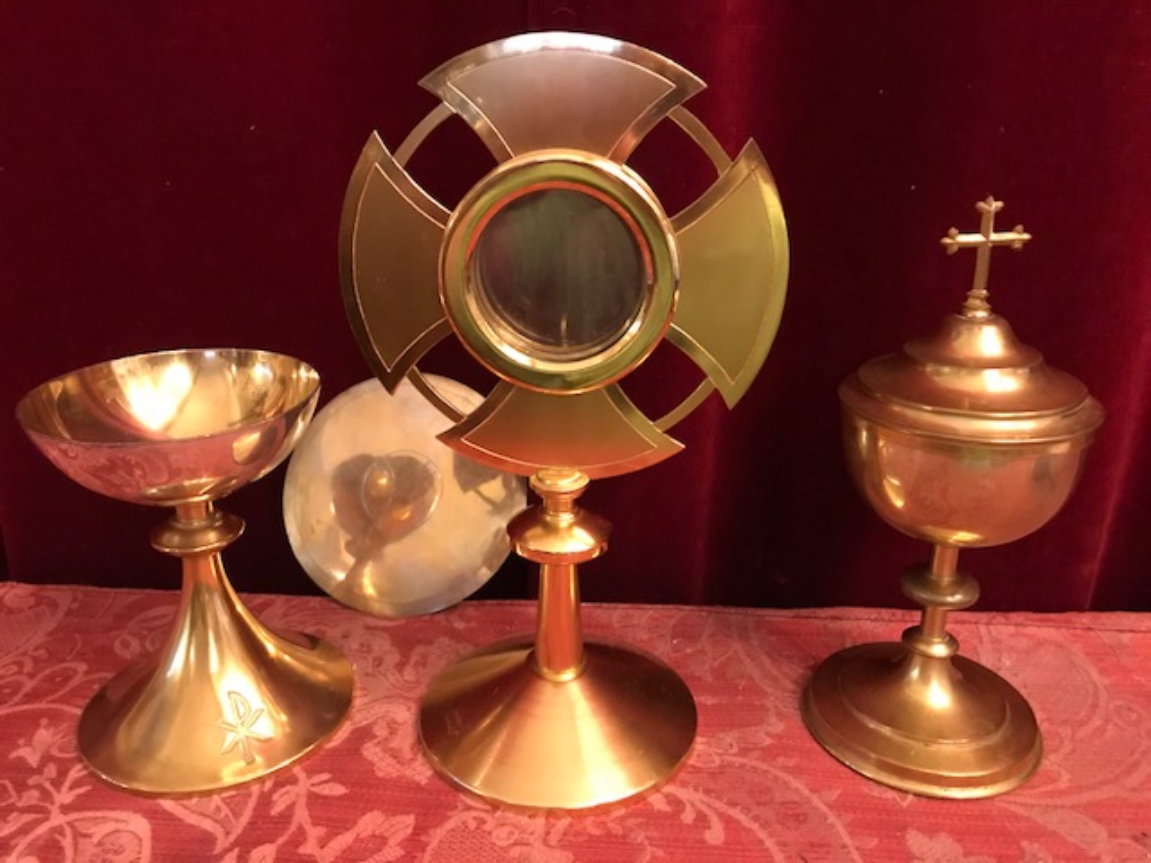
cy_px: 432
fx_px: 931
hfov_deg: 63.4
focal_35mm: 28
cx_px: 576
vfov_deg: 49.7
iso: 100
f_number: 1.8
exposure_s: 1/4
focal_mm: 3.99
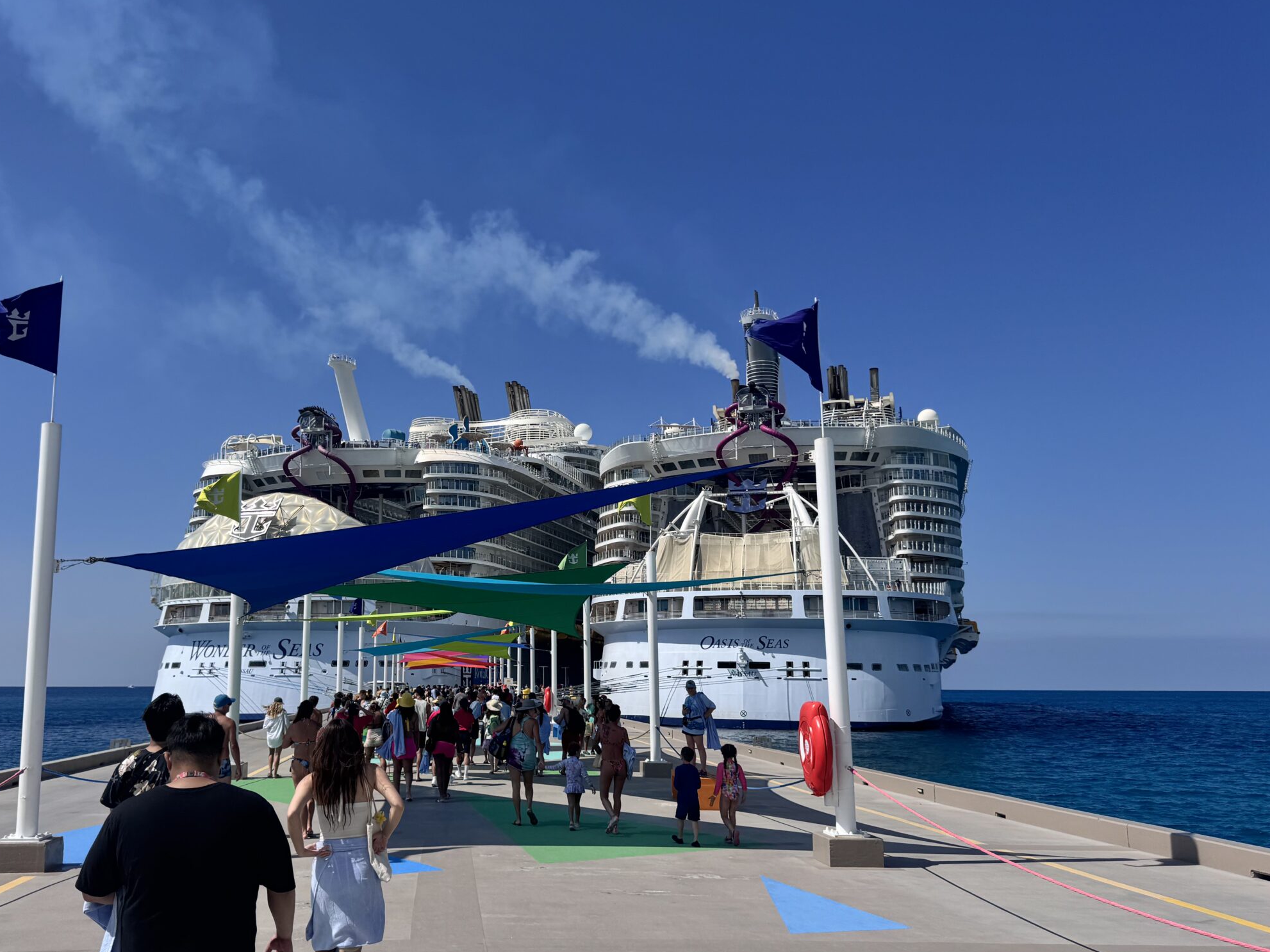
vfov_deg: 45.4
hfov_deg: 57.9
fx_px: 1137
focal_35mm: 31
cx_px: 513
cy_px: 510
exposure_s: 1/9009
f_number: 1.78
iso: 80
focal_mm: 6.76
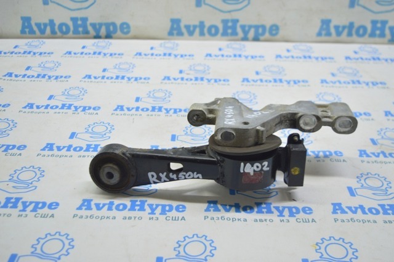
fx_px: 459
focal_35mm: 42
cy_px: 131
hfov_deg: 46.5
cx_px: 197
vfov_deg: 31.8
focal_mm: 28
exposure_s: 1/40
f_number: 4.2
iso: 400
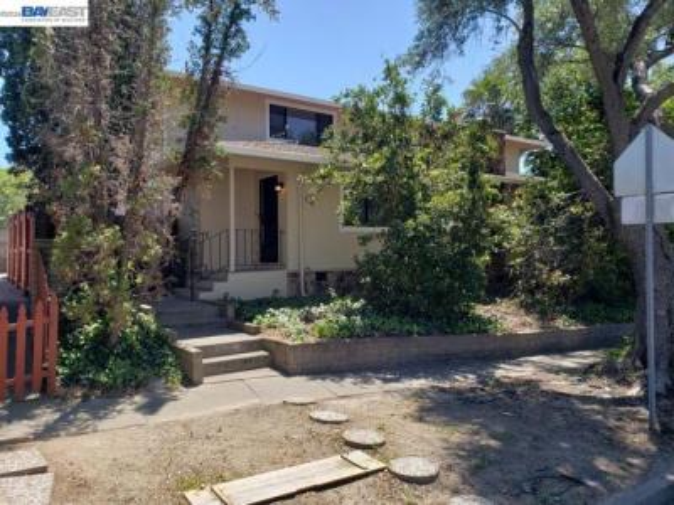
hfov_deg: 67.3
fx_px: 506
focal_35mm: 26
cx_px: 337
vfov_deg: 53.1
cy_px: 252
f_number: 2.4
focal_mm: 4.3
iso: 50
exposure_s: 1/726
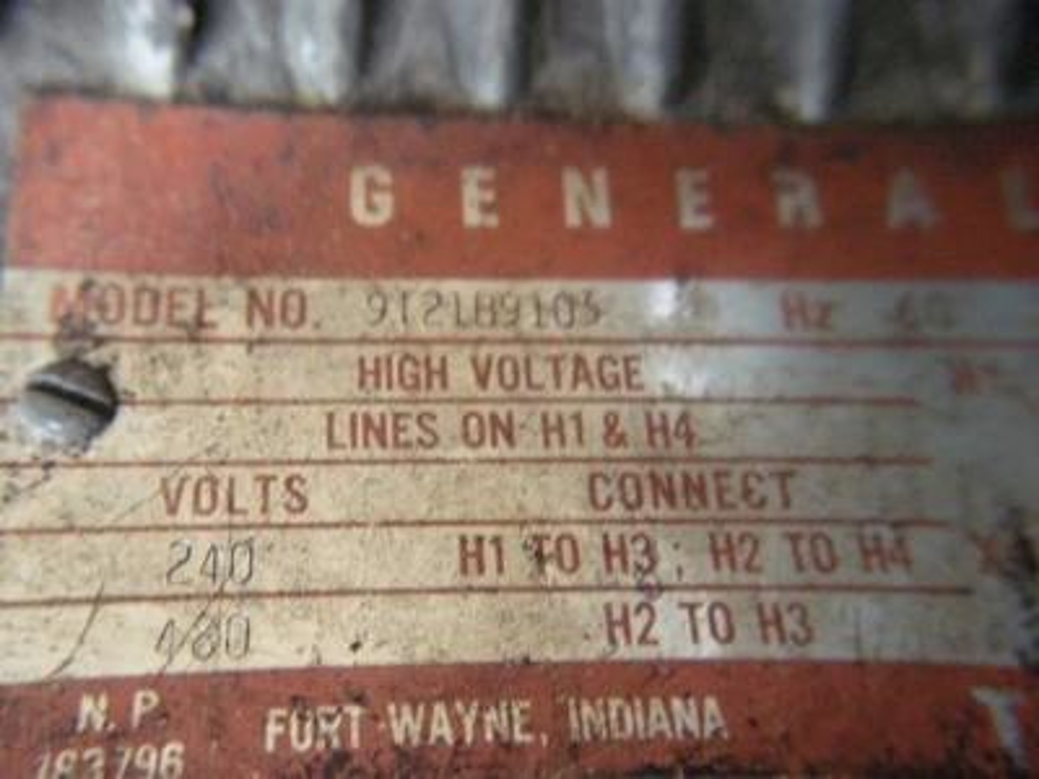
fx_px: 1051
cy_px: 390
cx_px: 520
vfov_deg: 40.7
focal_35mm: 35
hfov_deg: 52.6
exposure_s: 1/7.6
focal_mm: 7.5
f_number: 2.7
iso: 800
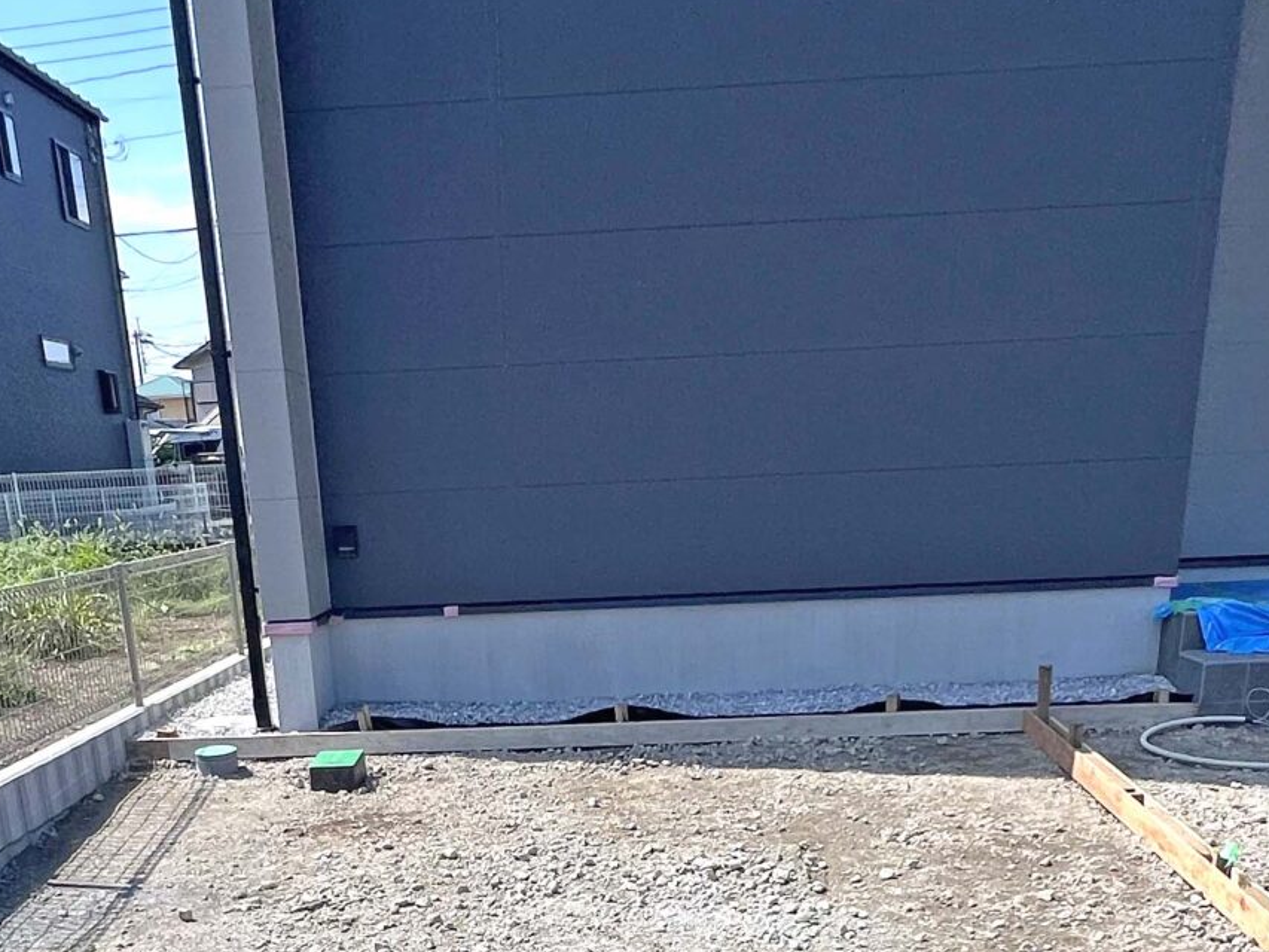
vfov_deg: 31.0
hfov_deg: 47.8
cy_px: 1148
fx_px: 1430
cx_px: 571
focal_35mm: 39
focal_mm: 1.57
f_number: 1.8
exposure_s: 1/1263
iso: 32
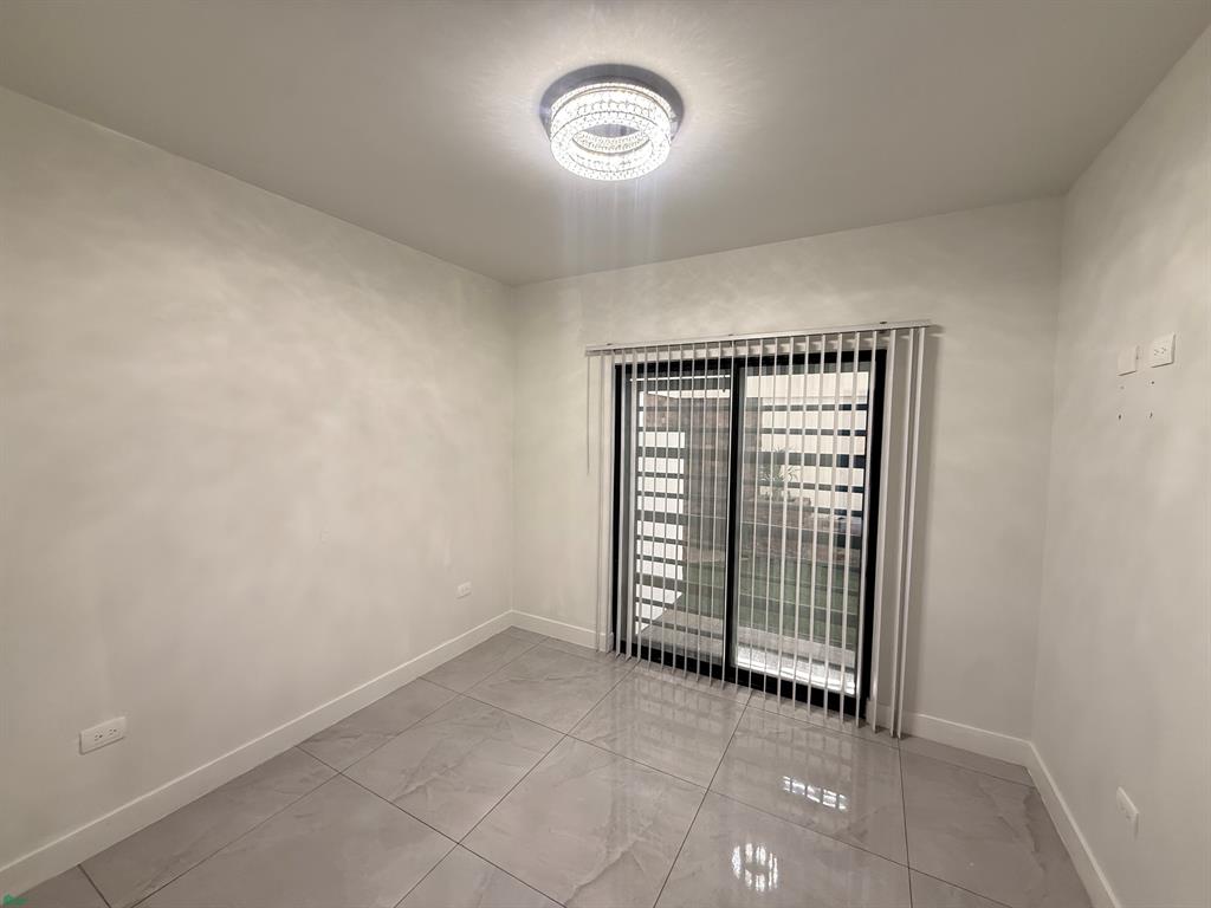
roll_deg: -0.9
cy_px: 454
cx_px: 606
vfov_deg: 85.7
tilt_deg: -2.6
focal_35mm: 14
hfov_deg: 102.1
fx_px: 490
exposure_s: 1/60
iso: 200
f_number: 2.2
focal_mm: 2.22
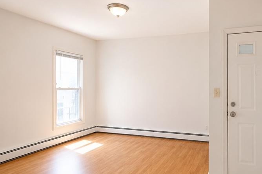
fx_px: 167
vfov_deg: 55.1
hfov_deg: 74.3
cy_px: 85
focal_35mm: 23
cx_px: 169
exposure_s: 1/50
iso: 2000
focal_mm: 10
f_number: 10
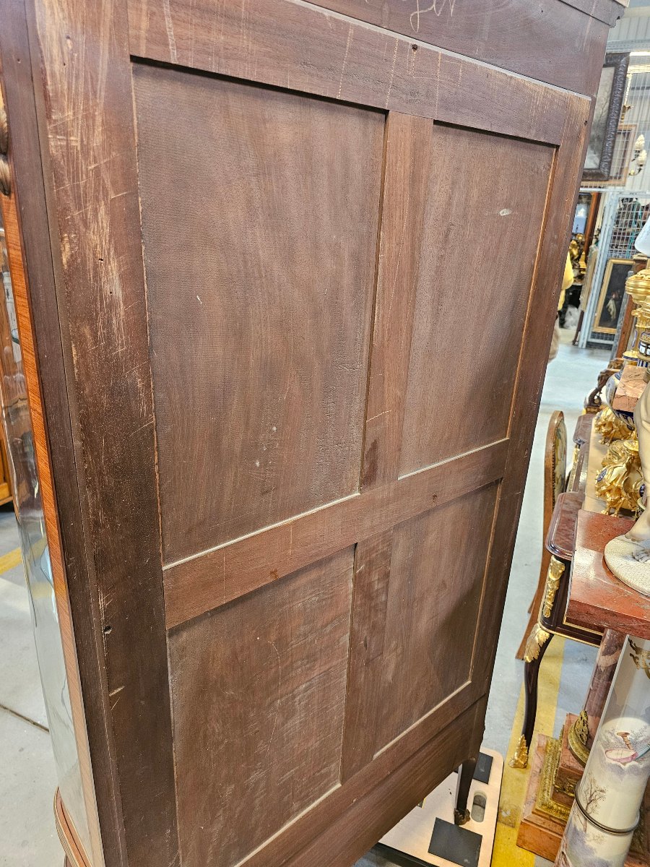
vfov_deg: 73.9
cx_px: 325
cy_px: 434
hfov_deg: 58.9
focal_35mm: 23
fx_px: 576
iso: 500
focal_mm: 6.3
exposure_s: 1/50
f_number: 1.7
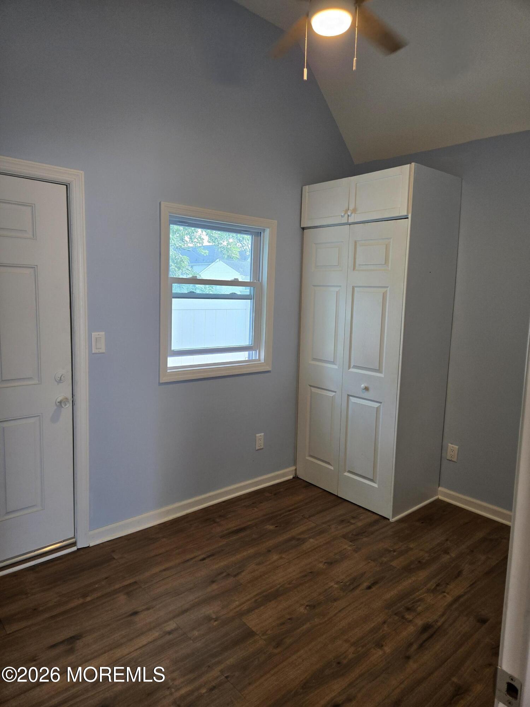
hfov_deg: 58.9
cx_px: 265
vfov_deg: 73.9
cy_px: 354
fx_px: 470
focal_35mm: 23
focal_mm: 5.4
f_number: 1.8
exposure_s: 1/120
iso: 100
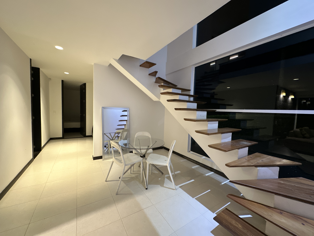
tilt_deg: -2.4
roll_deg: -1.7
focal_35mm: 14
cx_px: 157
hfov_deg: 102.1
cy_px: 118
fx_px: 127
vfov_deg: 85.7
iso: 800
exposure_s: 1/30
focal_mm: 2.22
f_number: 2.2
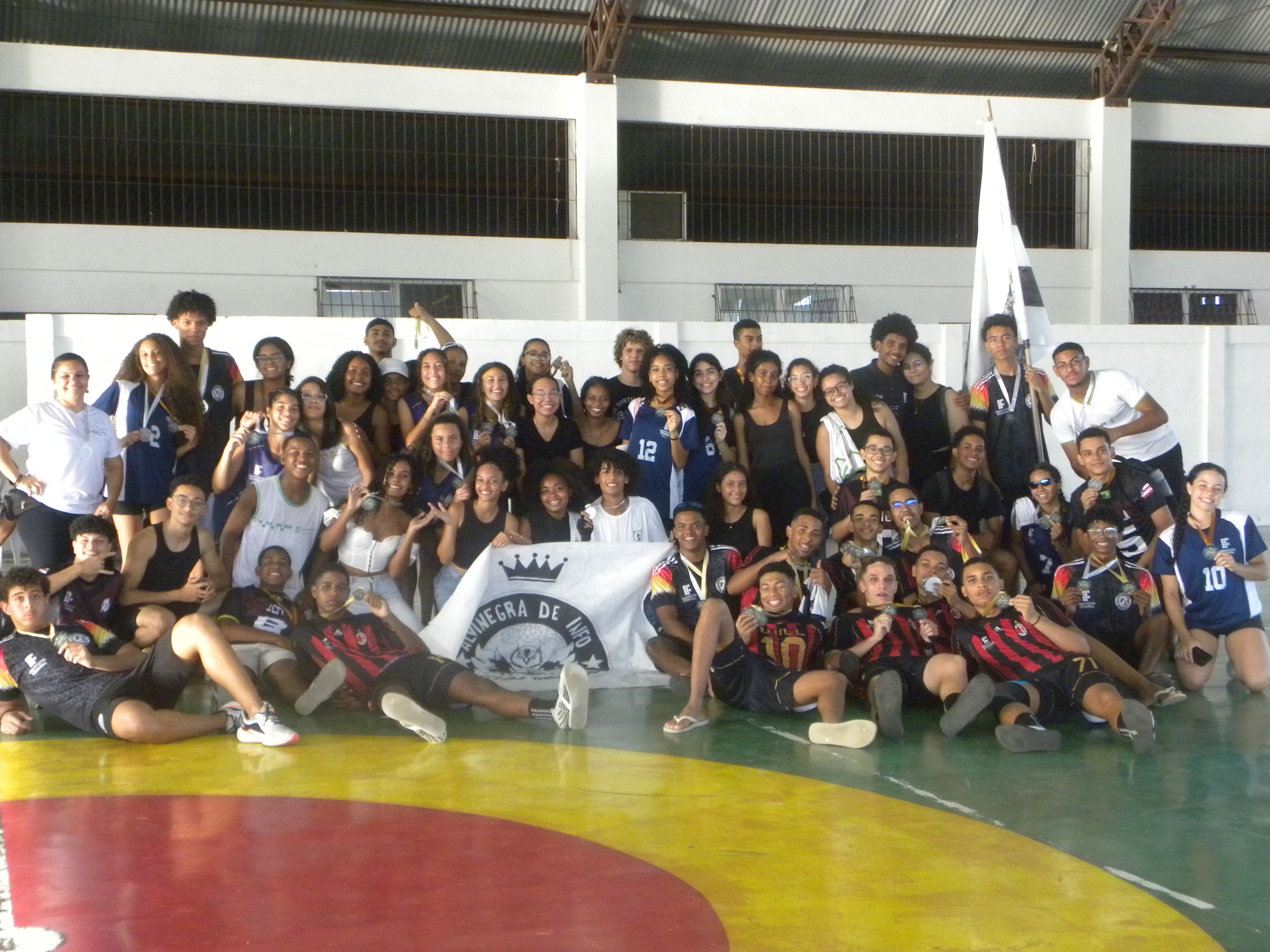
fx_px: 1908
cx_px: 635
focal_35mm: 52
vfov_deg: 28.0
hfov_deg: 36.8
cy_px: 476
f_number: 3.5
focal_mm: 9.2
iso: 400
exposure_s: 1/68
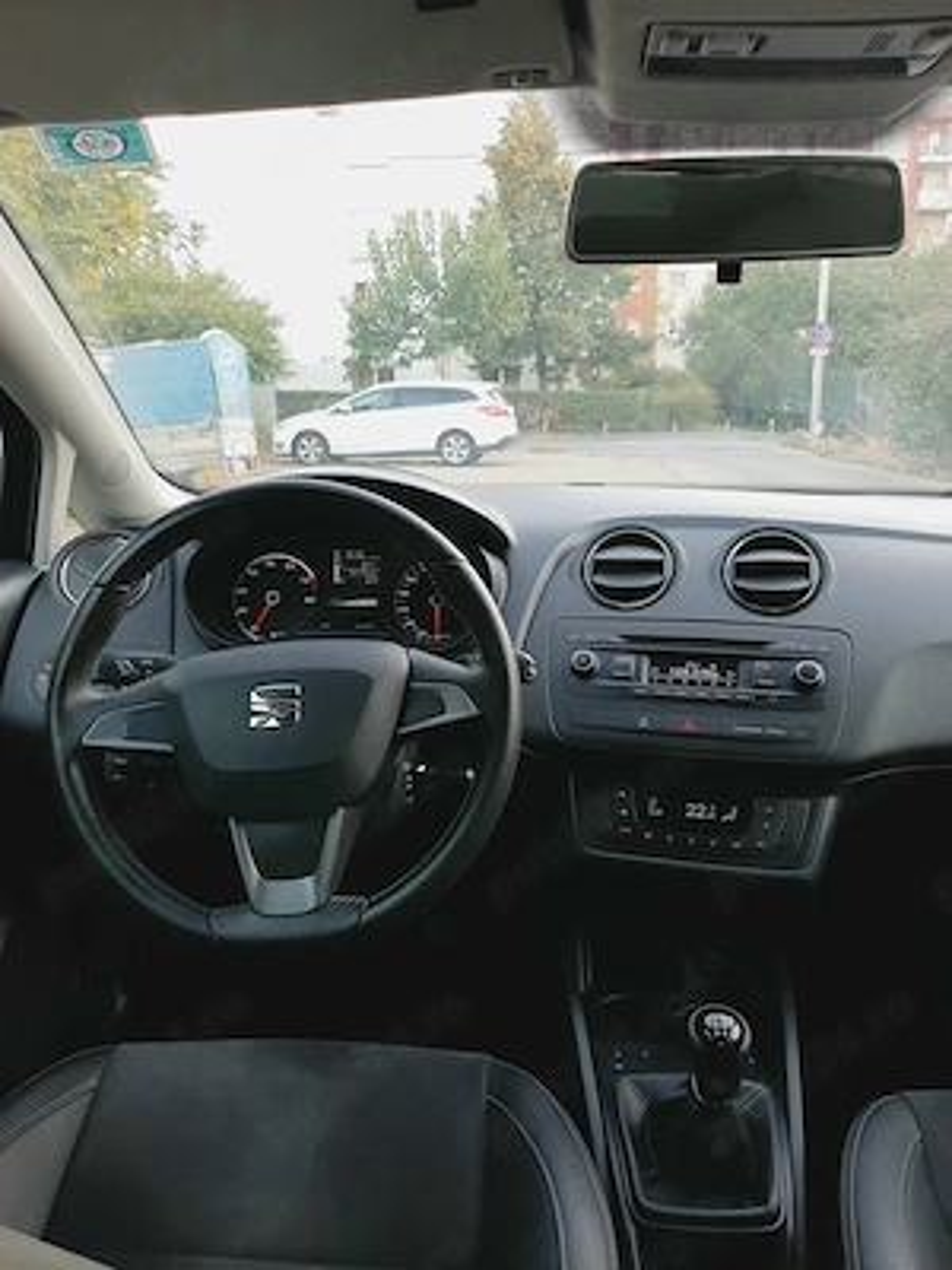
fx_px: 953
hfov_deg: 53.1
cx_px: 476
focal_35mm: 26
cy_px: 635
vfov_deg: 67.3
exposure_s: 1/50
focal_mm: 3.93
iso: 125
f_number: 1.7
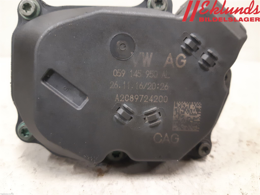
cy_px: 98
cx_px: 130
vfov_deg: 53.1
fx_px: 195
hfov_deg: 67.3
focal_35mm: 26
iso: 320
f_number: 1.7
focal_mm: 3.93
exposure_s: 1/25
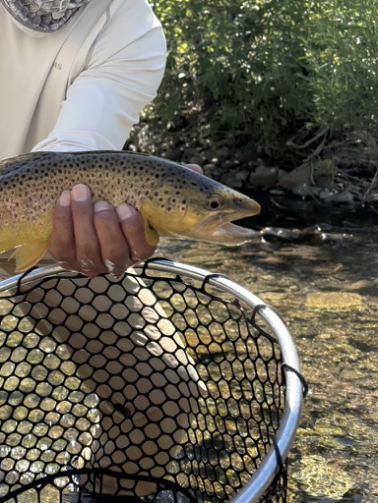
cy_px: 160
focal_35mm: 52
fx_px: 757
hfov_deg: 26.8
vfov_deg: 36.4
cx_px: 22
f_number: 1.6
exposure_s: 1/1420
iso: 64
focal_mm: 5.96
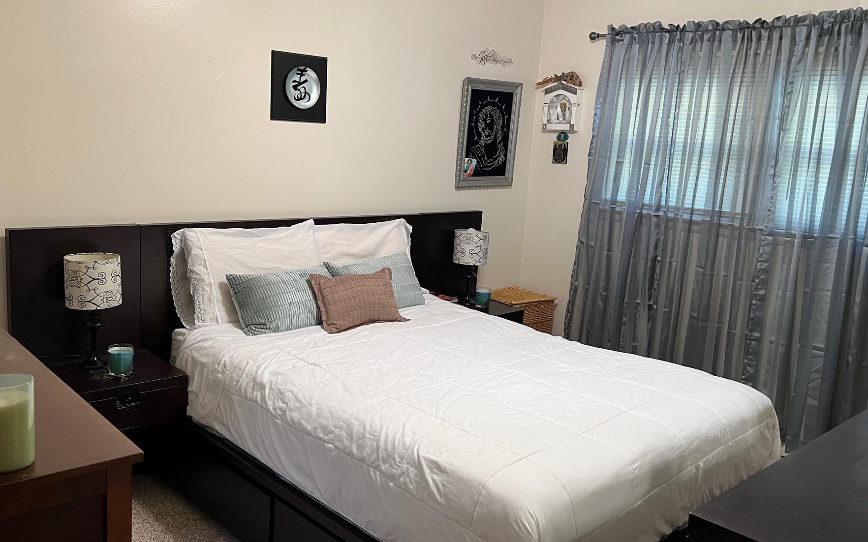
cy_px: 265
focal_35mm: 32
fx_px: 757
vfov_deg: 39.4
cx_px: 405
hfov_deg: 59.6
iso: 160
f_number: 1.5
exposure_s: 1/60
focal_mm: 5.7
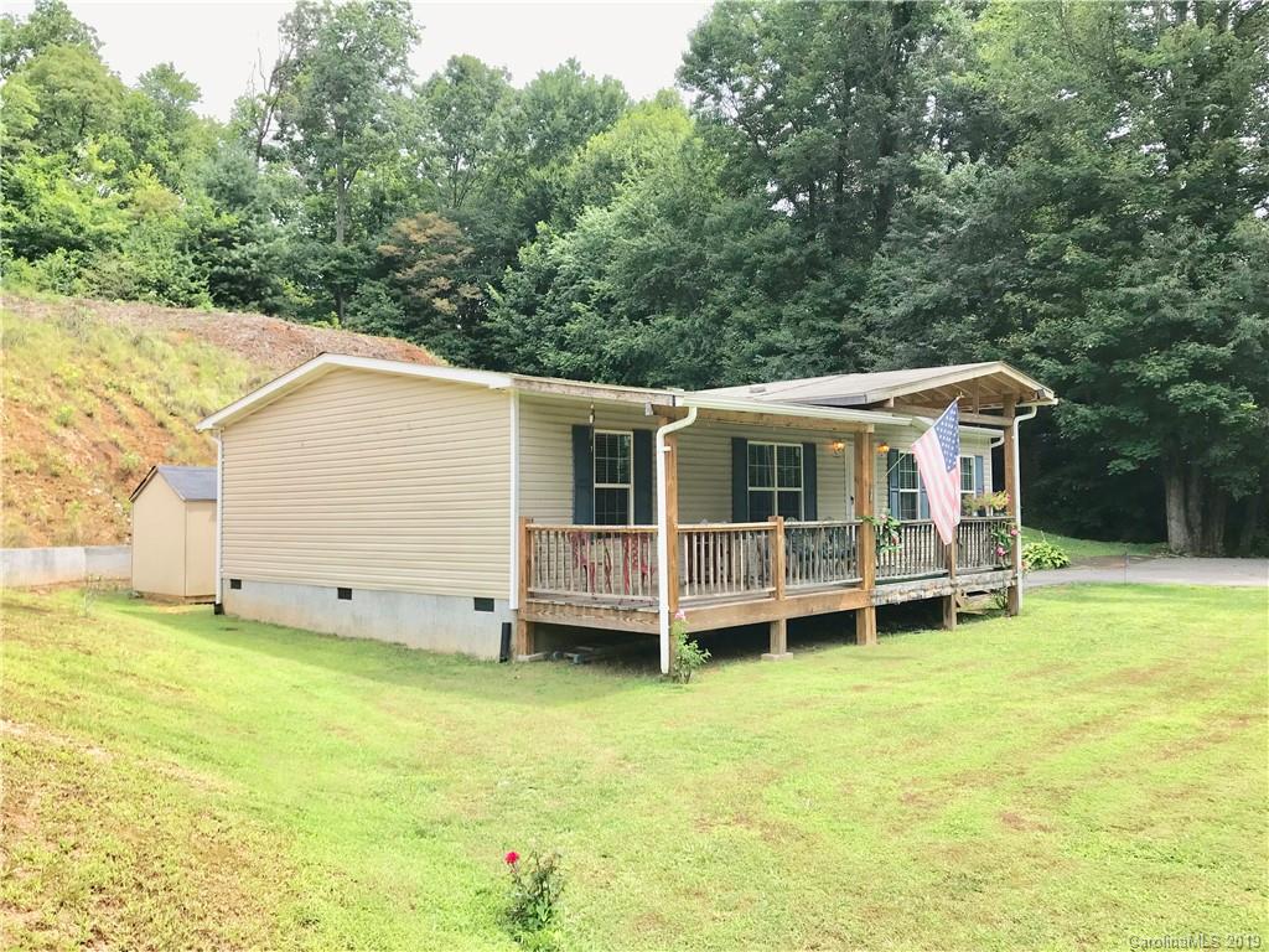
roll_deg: +0.2
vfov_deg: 49.7
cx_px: 634
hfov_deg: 63.4
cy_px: 476
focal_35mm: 28
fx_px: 1026
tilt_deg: +1.5
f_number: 1.8
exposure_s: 1/704
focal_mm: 3.99
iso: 20
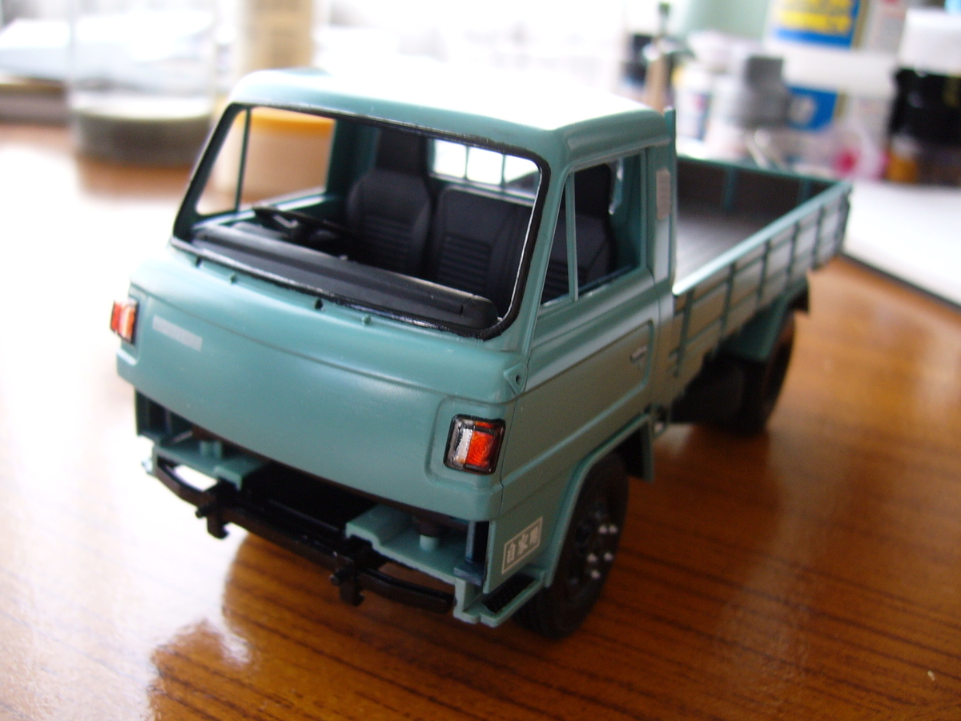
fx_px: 972
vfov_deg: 40.7
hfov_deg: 52.6
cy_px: 360
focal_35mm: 35
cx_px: 480
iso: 100
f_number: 2.8
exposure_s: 1/10
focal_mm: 5.8
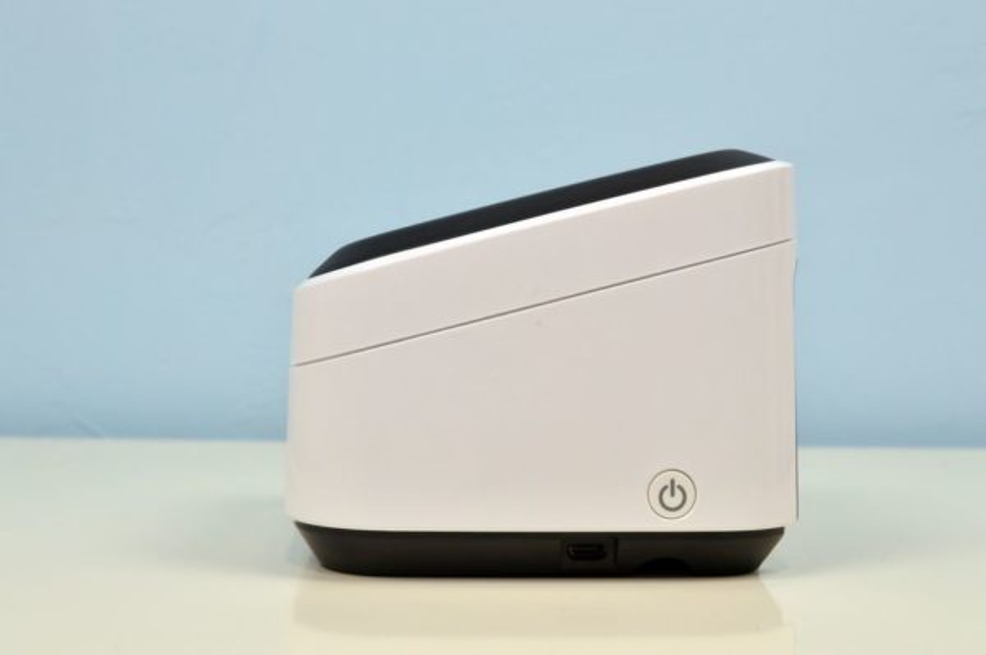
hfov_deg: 38.9
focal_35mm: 51
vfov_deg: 26.4
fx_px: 1396
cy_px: 328
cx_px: 493
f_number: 10
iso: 800
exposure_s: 1/25
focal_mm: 34
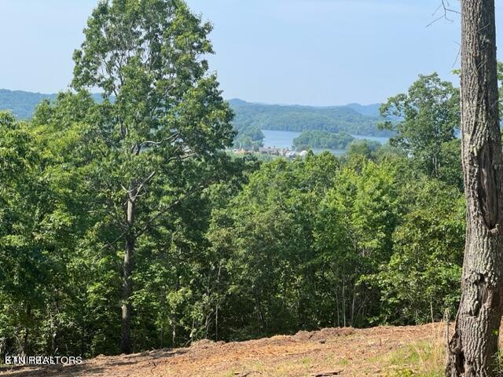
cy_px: 188
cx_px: 252
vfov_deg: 19.1
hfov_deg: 25.3
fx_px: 1119
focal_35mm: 77
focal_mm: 9
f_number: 2.8
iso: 32
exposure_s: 1/473
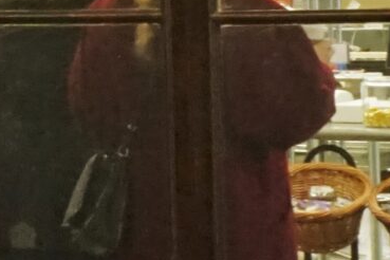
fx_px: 2405
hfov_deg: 8.4
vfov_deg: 6.1
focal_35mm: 222
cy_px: -171
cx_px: -603
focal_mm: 32
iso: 6400
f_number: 22
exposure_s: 1/10
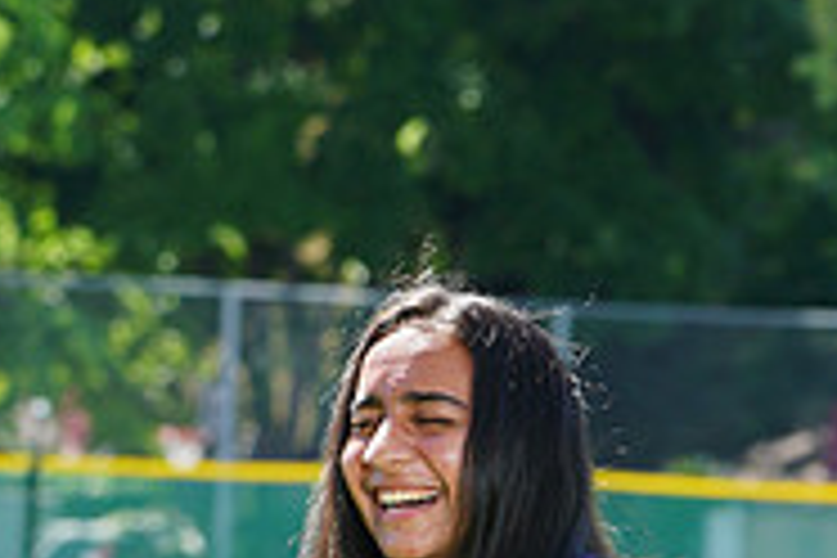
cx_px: 544
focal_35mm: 551
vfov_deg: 2.5
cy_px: 1184
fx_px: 12810
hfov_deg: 3.7
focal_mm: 177
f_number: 10
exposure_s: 1/125
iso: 200
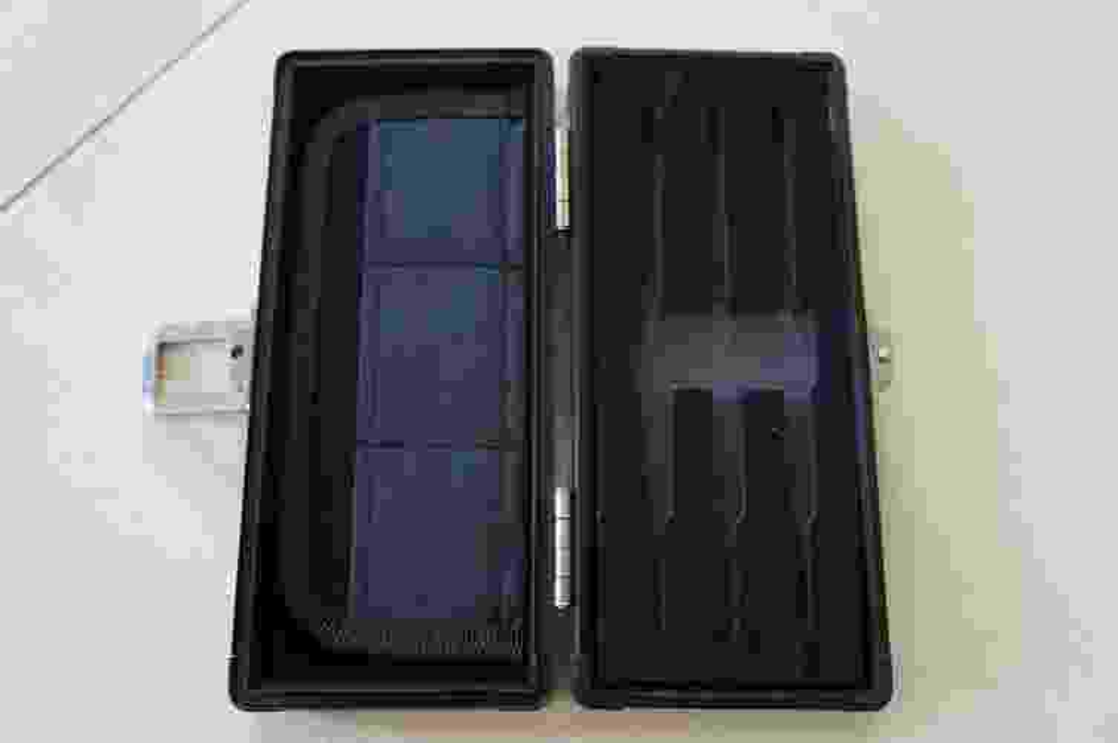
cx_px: 559
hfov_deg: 57.3
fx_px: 1023
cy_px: 372
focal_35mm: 33
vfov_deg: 39.9
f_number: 4
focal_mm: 22
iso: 3200
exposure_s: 1/100
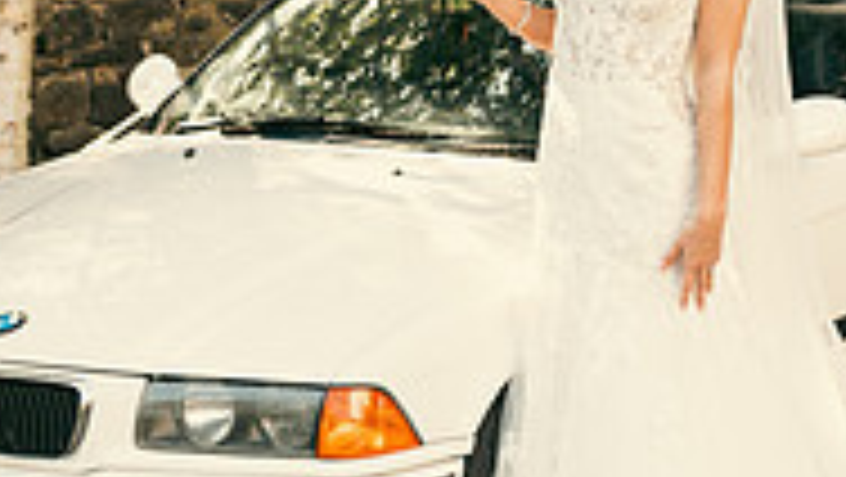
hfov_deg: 15.1
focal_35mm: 142
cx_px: 513
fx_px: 3187
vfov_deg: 8.5
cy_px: 56
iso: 160
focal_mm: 44
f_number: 3.5
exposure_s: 1/200
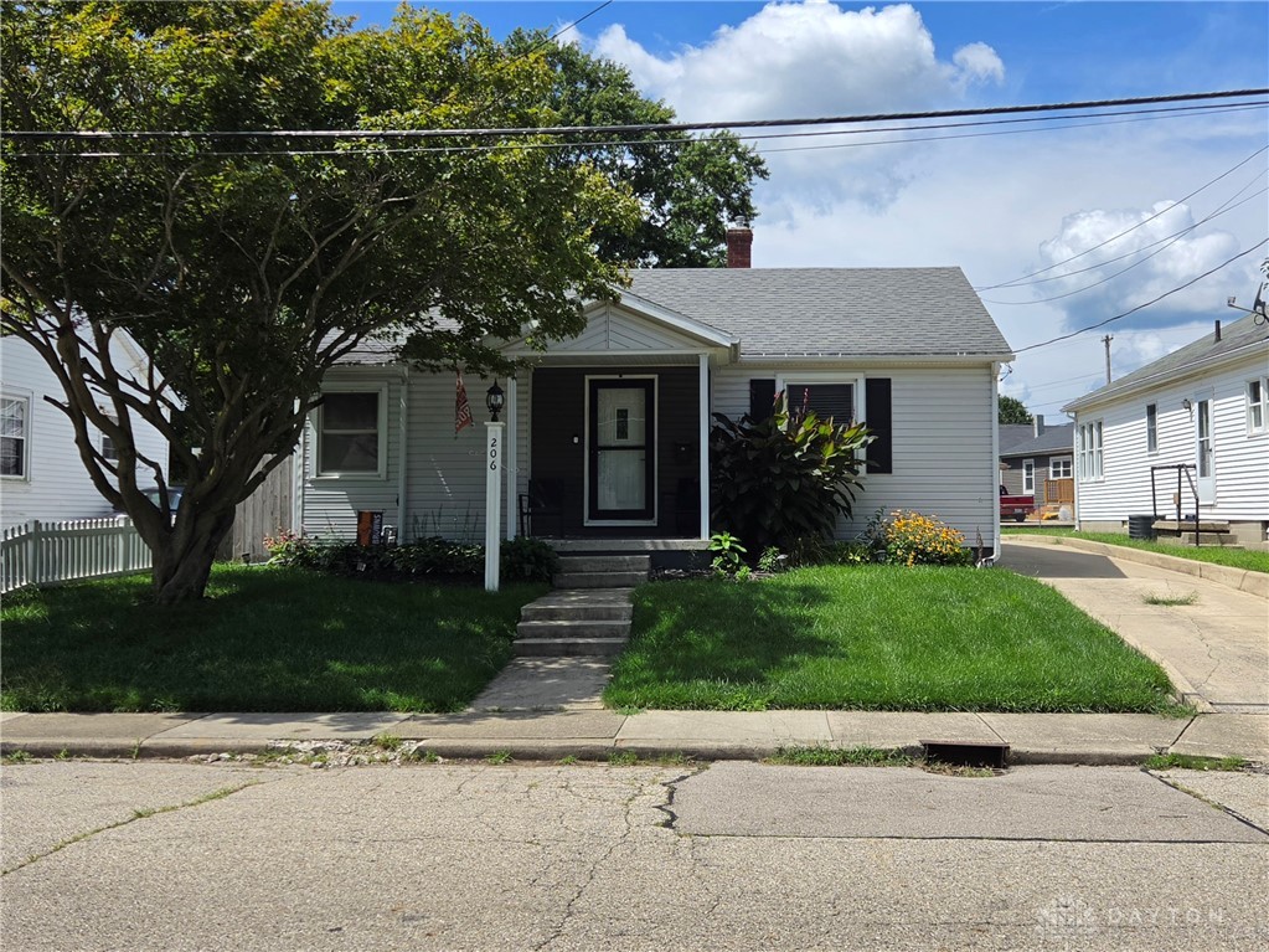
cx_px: 634
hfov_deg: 73.9
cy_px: 476
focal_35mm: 23
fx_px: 843
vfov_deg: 58.9
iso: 80
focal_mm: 5.4
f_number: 1.8
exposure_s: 1/5000
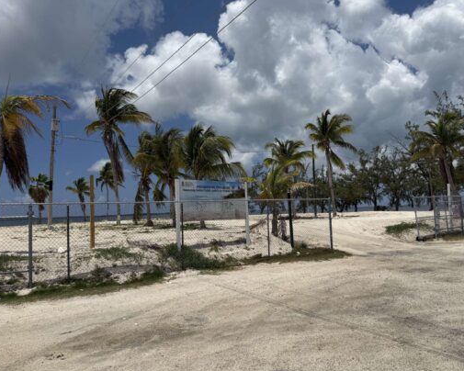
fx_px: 357
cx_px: 251
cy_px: 192
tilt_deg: +1.7
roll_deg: +1.9
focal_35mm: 26
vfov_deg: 54.9
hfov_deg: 65.9
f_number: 1.78
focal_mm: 6.76
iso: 80
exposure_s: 1/14286
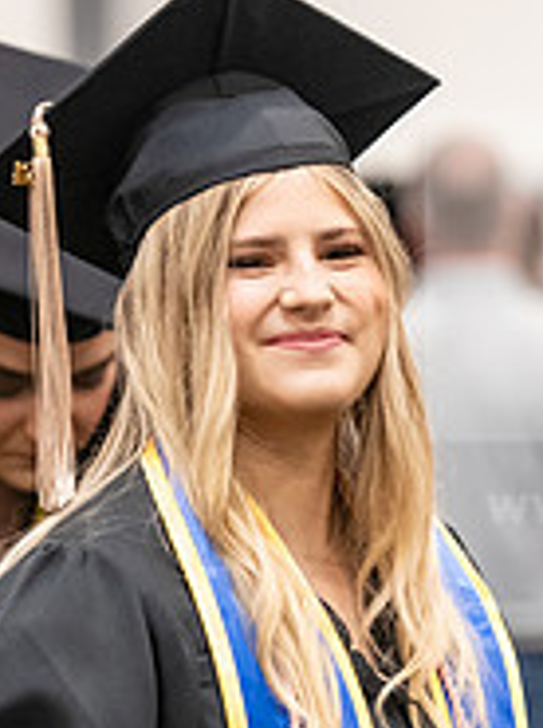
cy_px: 588
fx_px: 8248
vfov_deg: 5.0
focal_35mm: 393
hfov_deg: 3.8
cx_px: 307
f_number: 3.2
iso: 3200
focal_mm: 130
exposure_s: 1/200
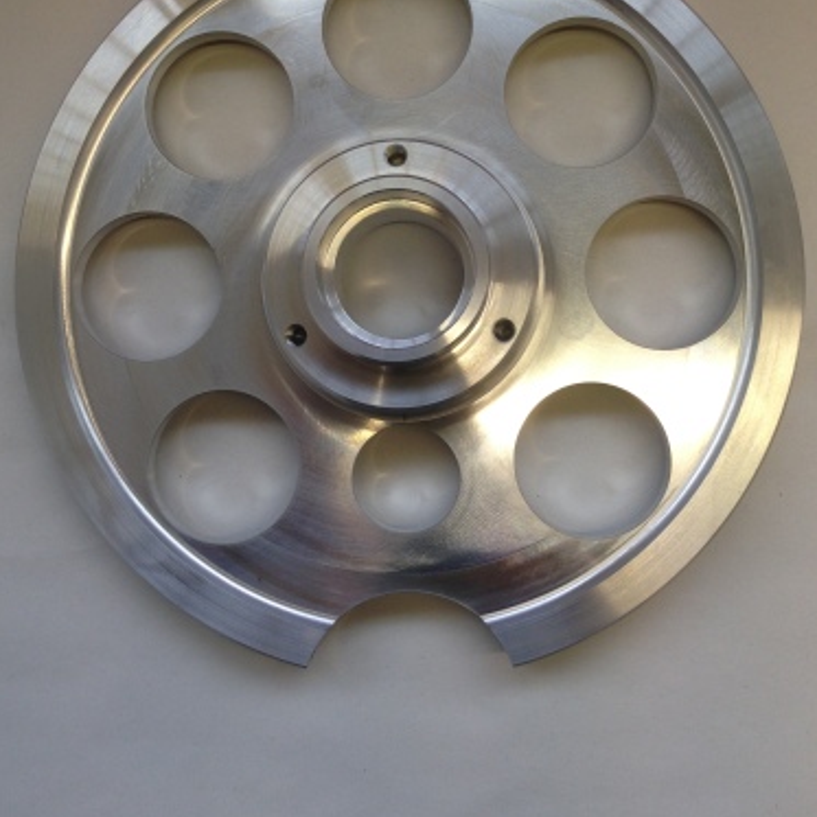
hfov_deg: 41.9
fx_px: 1068
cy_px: 313
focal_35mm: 40
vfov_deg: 41.6
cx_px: 403
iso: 50
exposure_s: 1/60
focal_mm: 4.12
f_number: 2.4
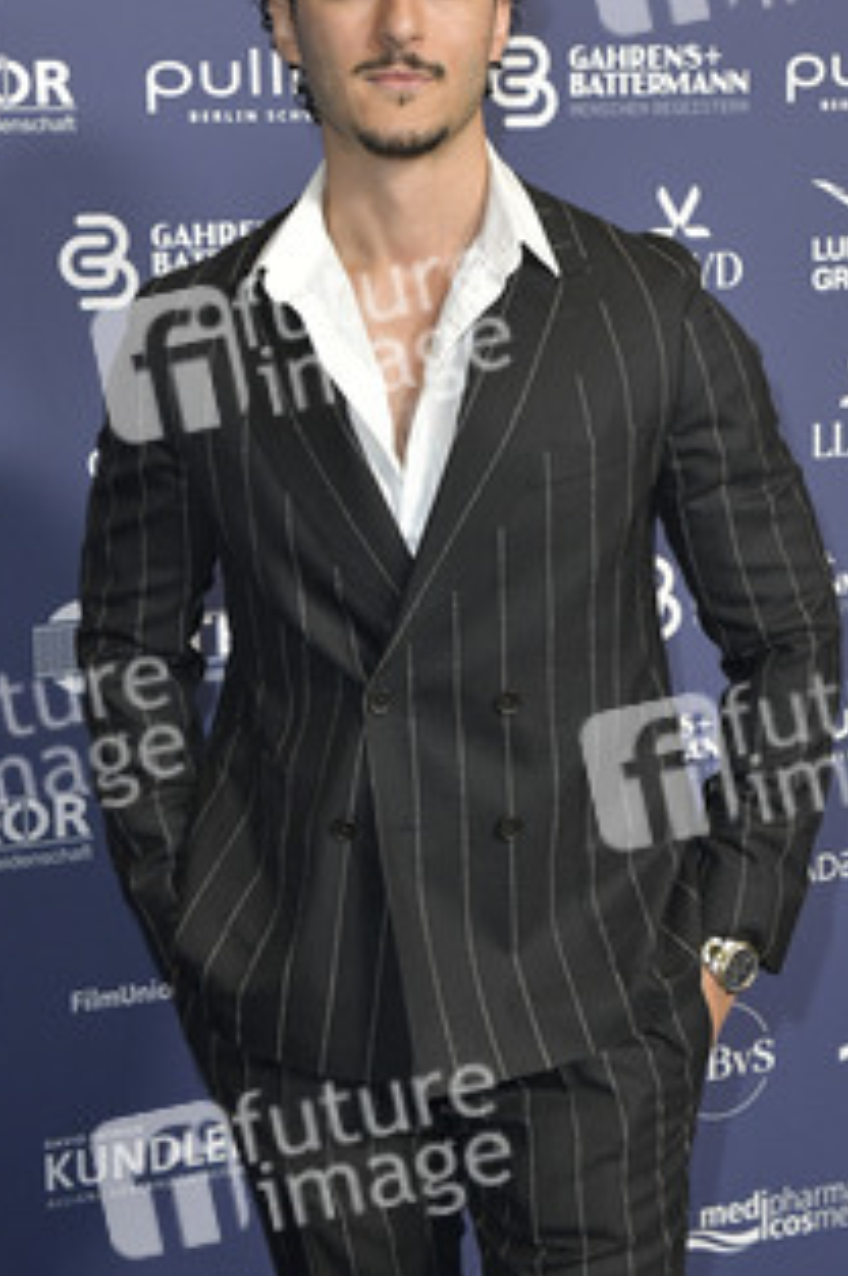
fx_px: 2266
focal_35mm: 64
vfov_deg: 31.4
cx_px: 420
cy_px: 550
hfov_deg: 21.2
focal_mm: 50
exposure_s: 1/250
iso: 2000
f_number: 6.3
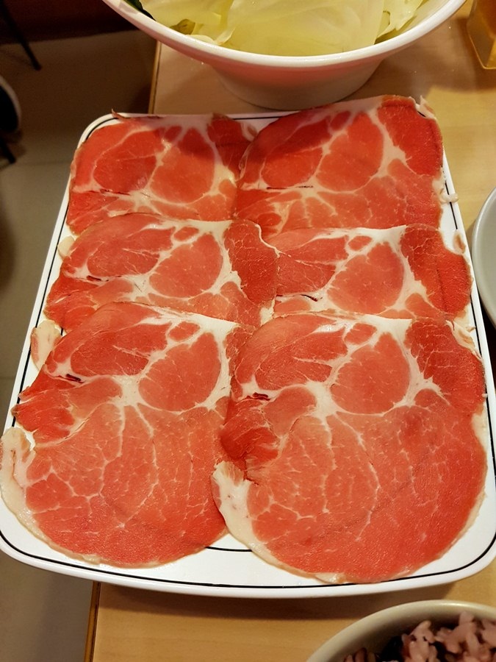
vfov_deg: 67.3
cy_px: 331
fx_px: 497
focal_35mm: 26
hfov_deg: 53.1
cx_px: 248
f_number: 1.7
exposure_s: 1/30
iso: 160
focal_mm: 4.2
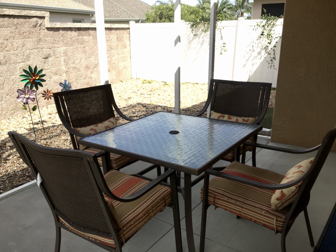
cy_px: 129
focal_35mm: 32
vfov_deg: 44.2
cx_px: 167
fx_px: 311
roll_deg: -0.2
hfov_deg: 56.8
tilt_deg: -19.1
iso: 25
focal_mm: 3.3
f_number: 2.4
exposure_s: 1/433
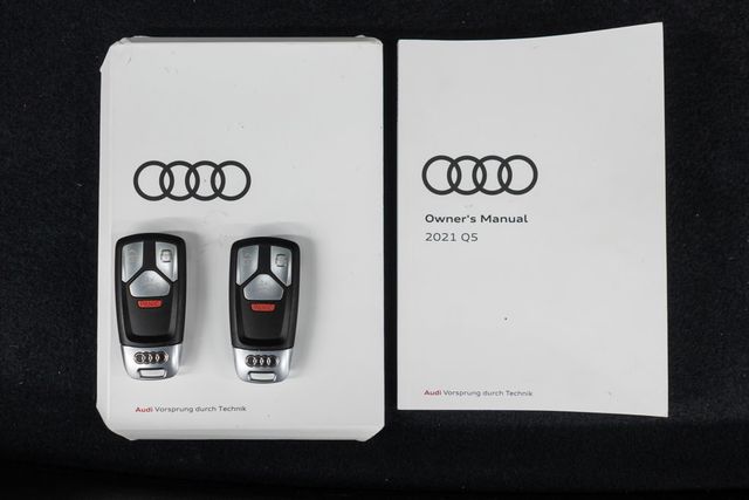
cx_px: 374
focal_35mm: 42
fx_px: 874
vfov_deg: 31.9
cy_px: 250
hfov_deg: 46.4
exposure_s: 1/40
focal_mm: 28
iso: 320
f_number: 3.2
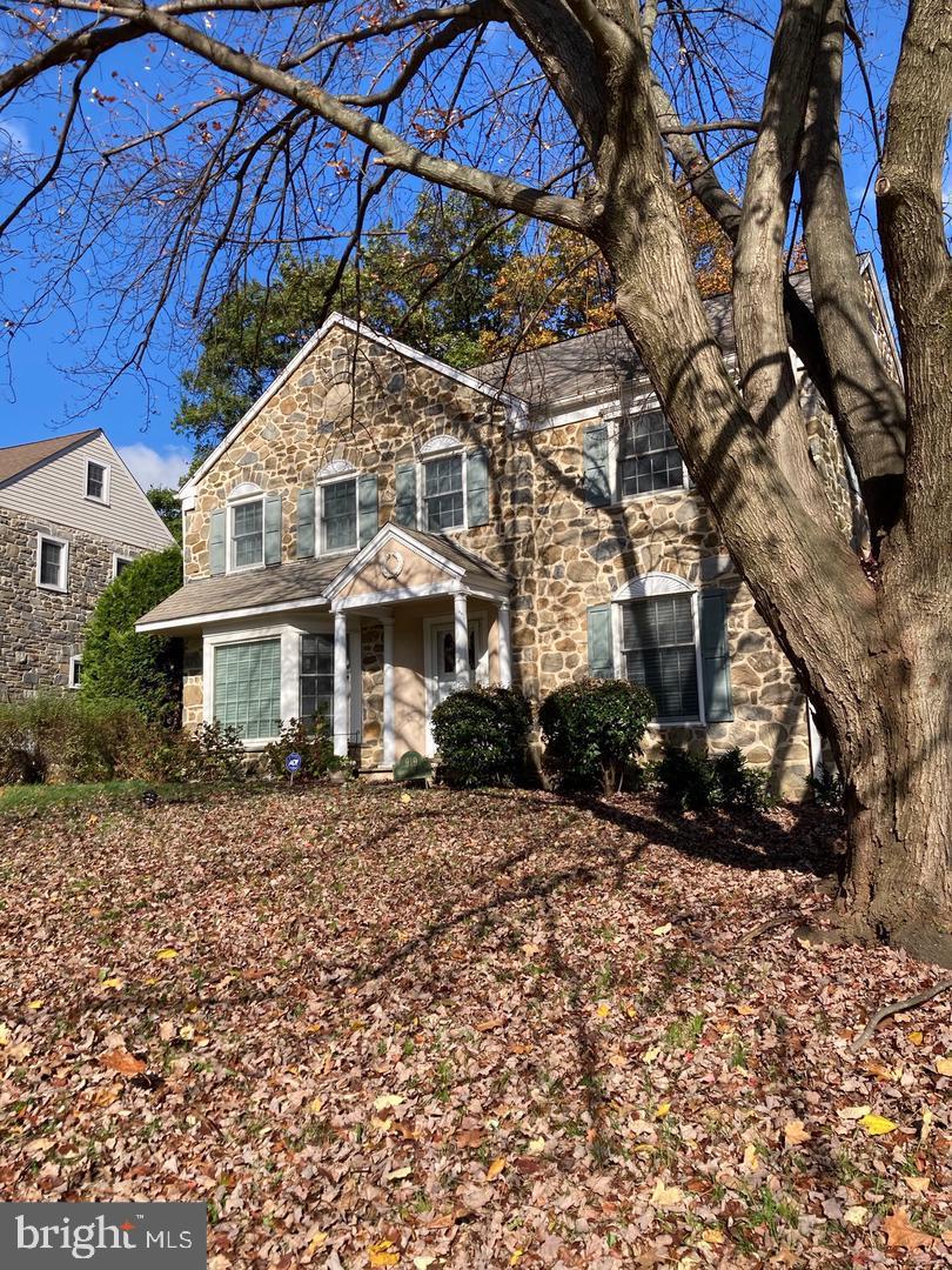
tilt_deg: +10.1
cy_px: 635
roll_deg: +1.8
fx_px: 1027
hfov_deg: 49.7
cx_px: 476
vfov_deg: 63.4
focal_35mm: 28
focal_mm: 3.99
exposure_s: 1/1372
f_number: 1.8
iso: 20
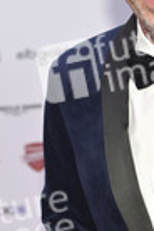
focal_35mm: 203
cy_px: 147
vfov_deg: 10.1
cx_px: 171
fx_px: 1302
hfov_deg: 6.7
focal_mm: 70
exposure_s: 1/400
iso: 800
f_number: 4.5
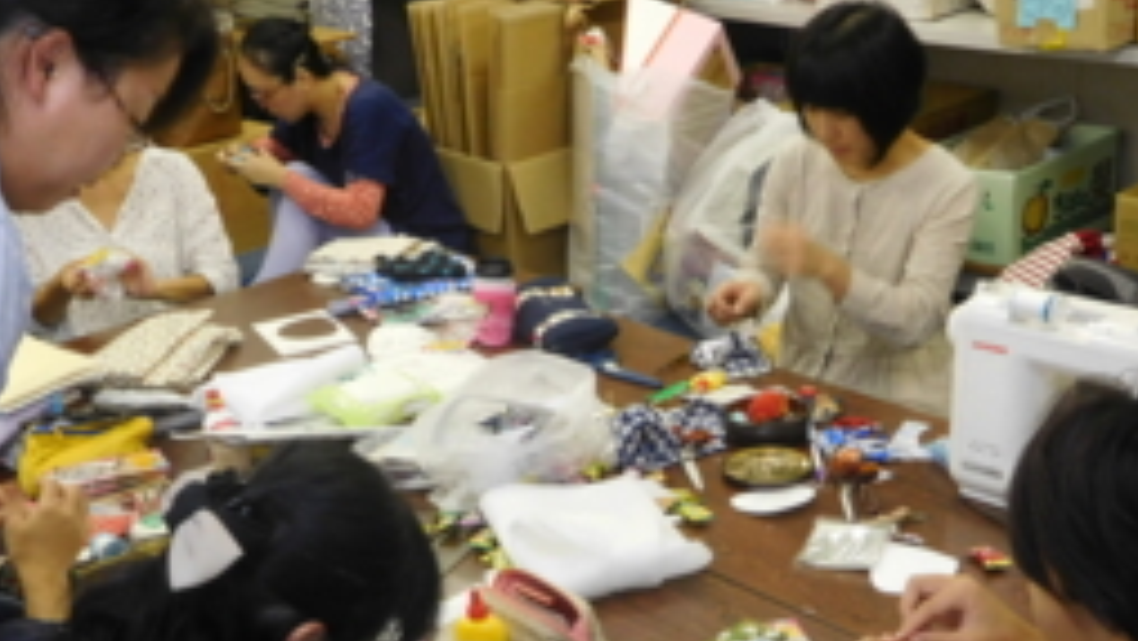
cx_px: 627
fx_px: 1660
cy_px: 502
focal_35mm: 55
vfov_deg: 21.6
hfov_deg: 37.8
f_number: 3.6
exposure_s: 1/30
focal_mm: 5.7
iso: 280
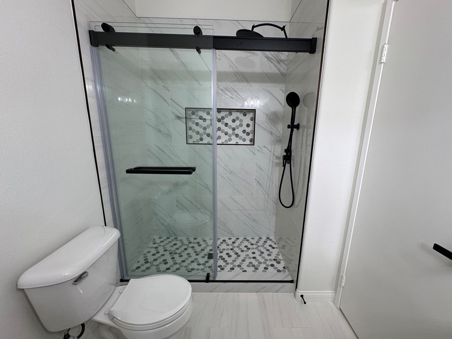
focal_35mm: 15
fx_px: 196
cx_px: 235
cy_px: 176
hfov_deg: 98.1
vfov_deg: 81.7
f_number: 2.2
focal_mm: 2.22
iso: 160
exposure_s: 1/120
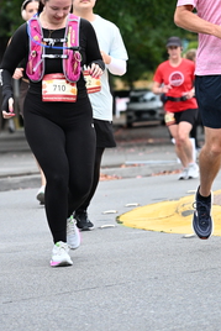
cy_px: 42
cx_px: 80
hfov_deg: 5.6
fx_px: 2262
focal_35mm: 246
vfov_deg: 8.3
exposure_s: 1/640
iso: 1600
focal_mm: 120
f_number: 4
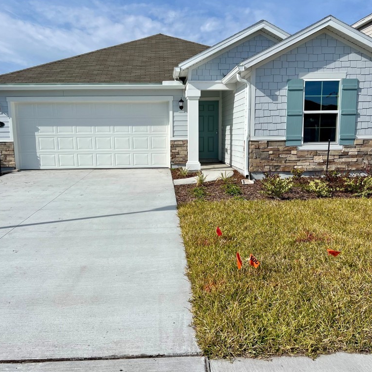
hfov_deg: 52.5
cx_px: 183
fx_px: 377
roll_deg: +0.9
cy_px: 185
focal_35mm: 31
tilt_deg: -8.7
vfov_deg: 52.5
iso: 50
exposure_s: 1/8000
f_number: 1.5
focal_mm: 5.7
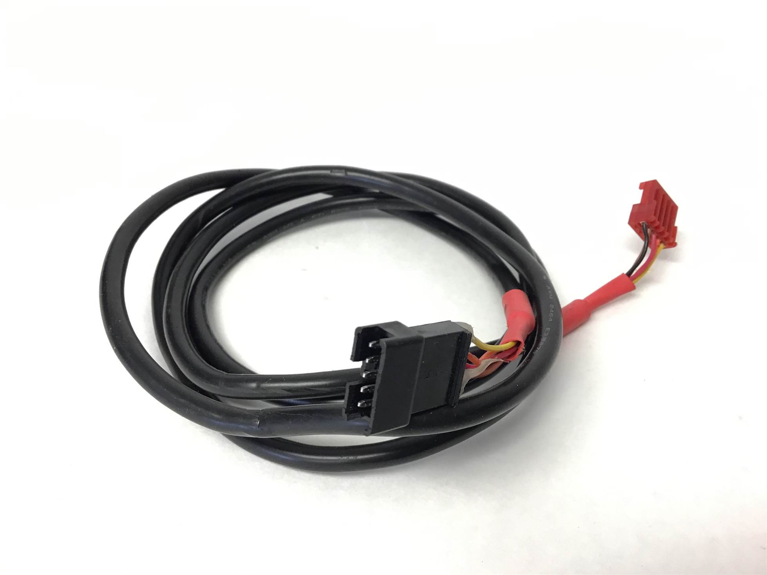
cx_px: 384
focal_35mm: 31
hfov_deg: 58.4
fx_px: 687
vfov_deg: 45.4
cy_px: 288
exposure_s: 1/30
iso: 40
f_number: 2.4
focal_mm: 3.3
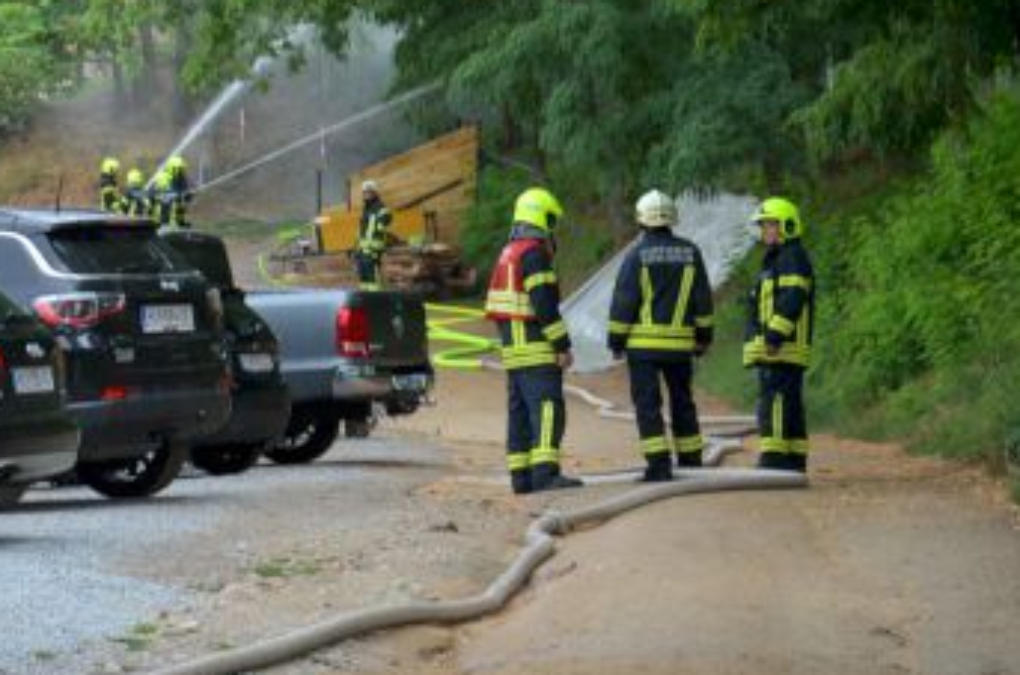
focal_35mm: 176
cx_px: 140
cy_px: 265
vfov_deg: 7.8
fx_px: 4975
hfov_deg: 11.6
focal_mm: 62
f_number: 5.6
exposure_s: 1/125
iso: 400
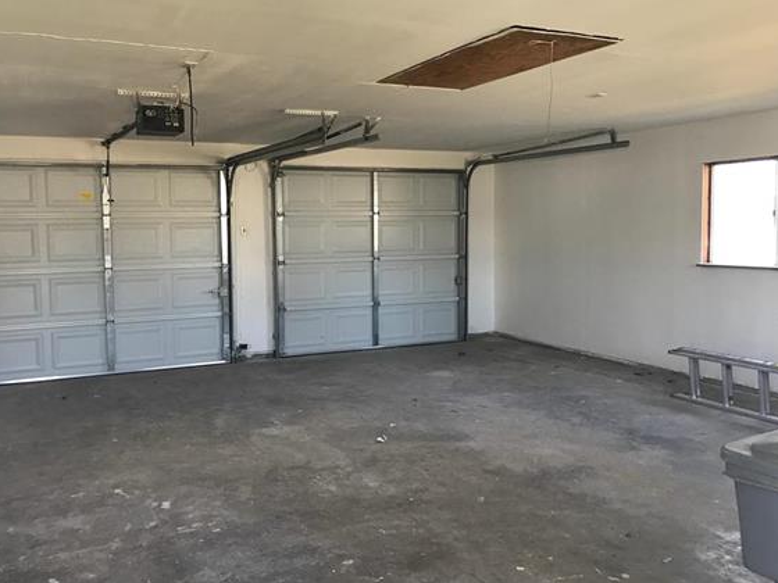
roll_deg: +0.7
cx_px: 351
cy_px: 286
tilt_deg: -3.1
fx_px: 719
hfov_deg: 56.7
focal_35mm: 32
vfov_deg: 44.2
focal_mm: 3.99
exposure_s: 1/30
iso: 20
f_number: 1.8
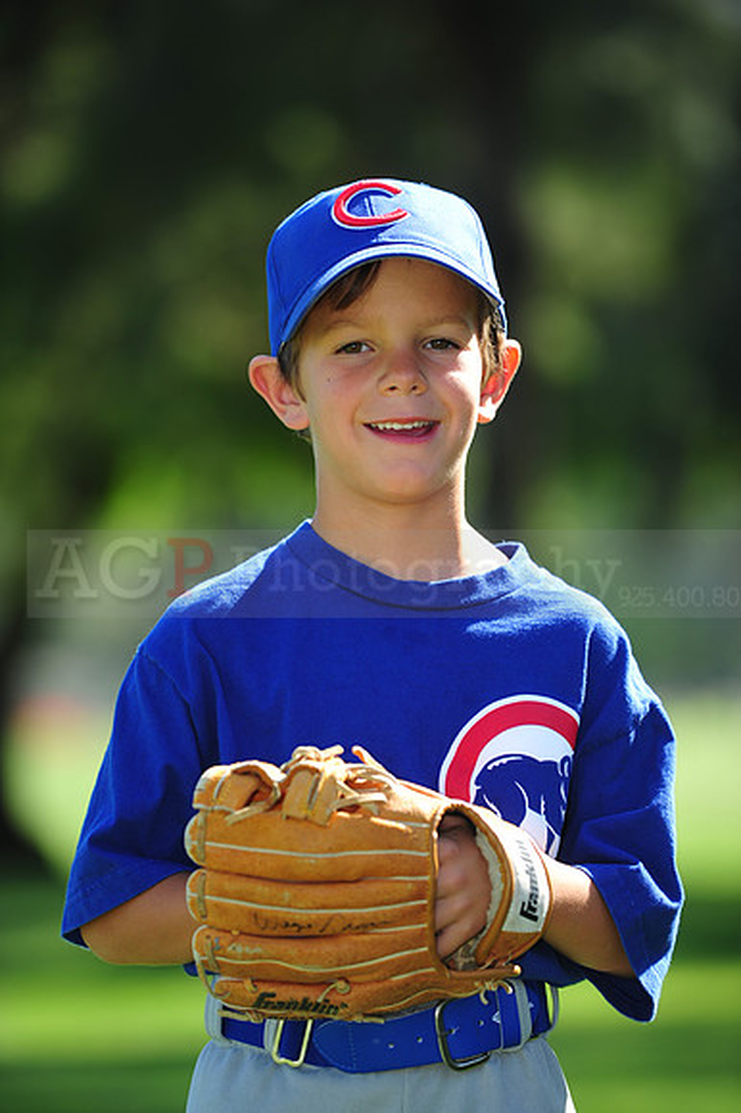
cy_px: 556
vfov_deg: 10.3
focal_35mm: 200
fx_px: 6182
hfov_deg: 6.9
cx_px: 370
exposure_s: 1/500
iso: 200
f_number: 4.5
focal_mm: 200
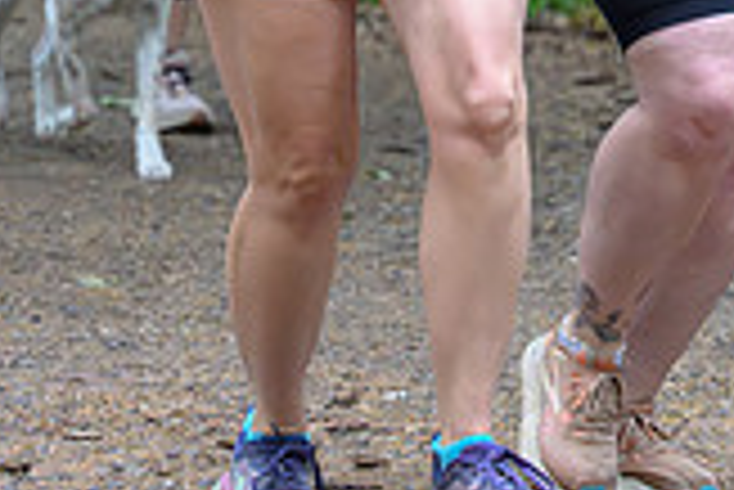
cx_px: 357
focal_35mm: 315
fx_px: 6428
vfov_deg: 4.3
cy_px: -273
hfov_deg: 6.5
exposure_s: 1/640
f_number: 4
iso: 10000
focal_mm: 70
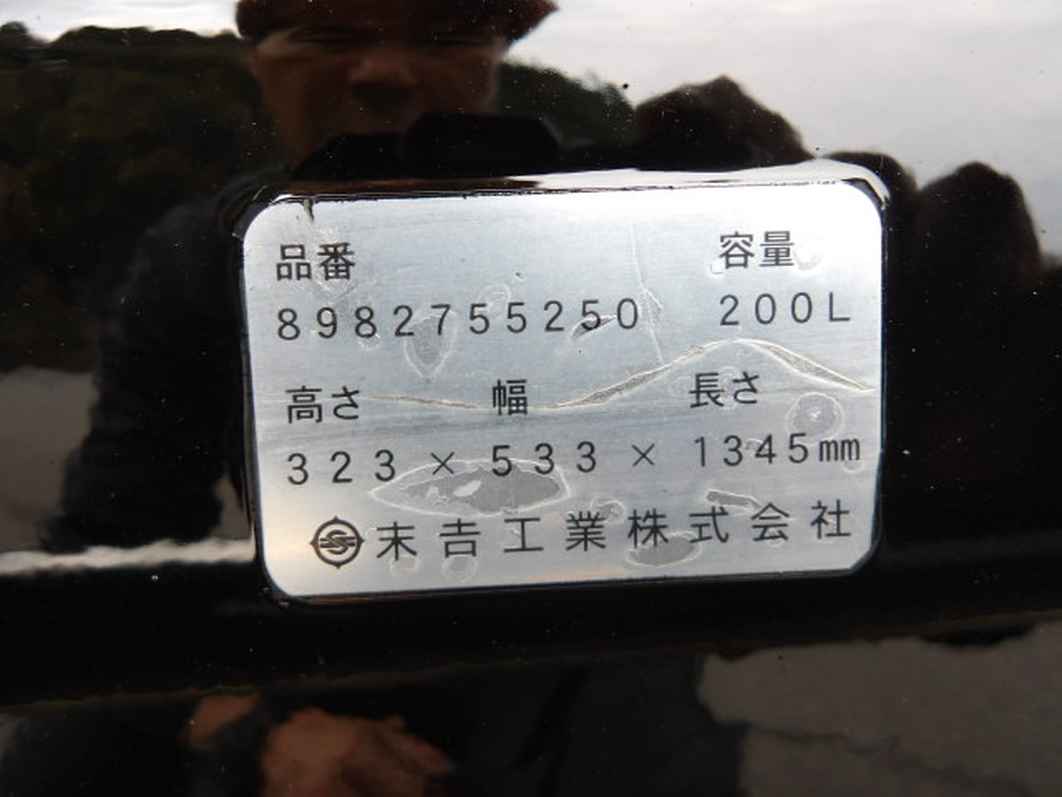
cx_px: 531
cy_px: 398
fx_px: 828
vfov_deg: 51.4
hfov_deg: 65.3
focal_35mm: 27
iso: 100
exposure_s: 1/87
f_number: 3
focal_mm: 4.9
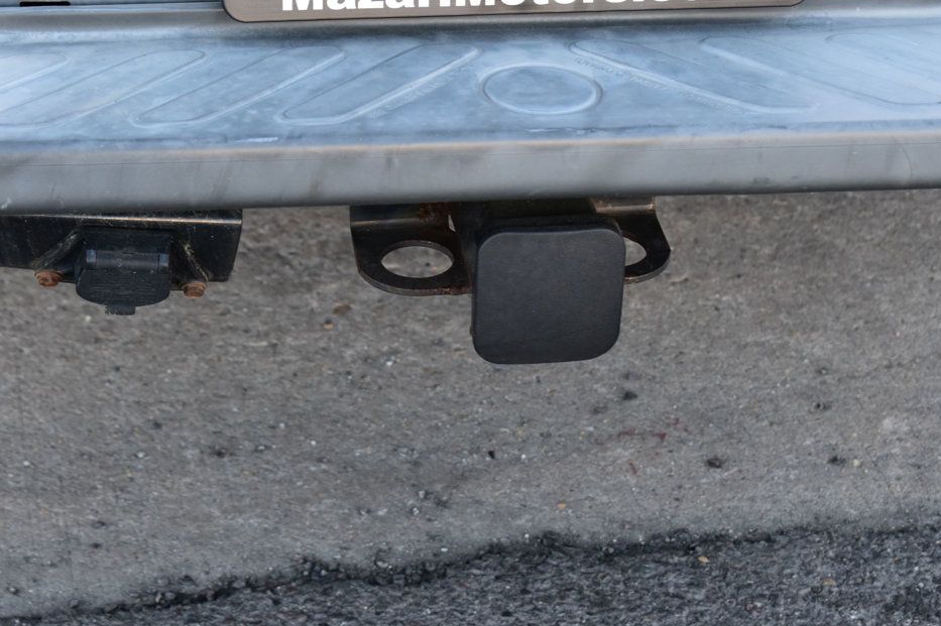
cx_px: 484
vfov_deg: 15.1
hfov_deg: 22.5
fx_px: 2365
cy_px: 287
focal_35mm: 91
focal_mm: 55
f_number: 8
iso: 400
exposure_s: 1/50
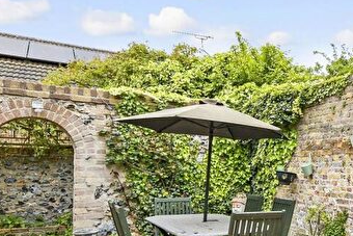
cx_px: 323
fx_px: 343
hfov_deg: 48.3
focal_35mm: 35
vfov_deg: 37.5
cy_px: 155
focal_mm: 11.5
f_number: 8
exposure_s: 1/400
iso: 1000
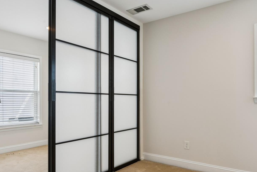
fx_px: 200
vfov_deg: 46.1
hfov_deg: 65.3
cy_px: 105
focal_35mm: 28
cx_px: 115
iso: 200
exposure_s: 1/8
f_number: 13
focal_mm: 16.6
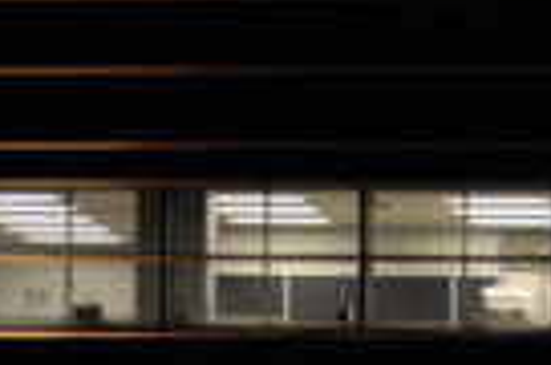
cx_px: 352
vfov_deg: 2.3
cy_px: -235
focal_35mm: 597
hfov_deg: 3.5
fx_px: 9116
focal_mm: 135
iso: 400
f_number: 2.8
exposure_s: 1/6
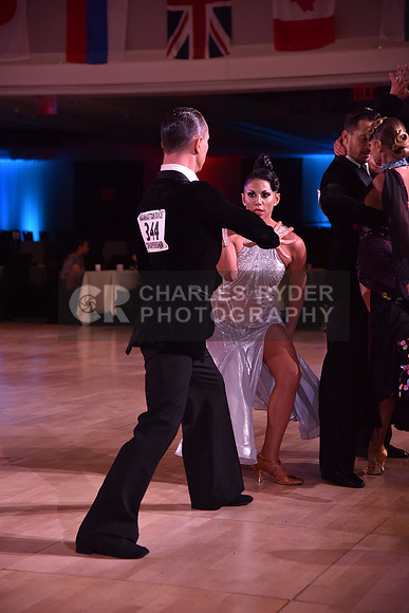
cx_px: 204
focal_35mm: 78
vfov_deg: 26.0
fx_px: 1328
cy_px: 306
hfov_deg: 17.5
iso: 1250
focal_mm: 78
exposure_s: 1/250
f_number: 4.5
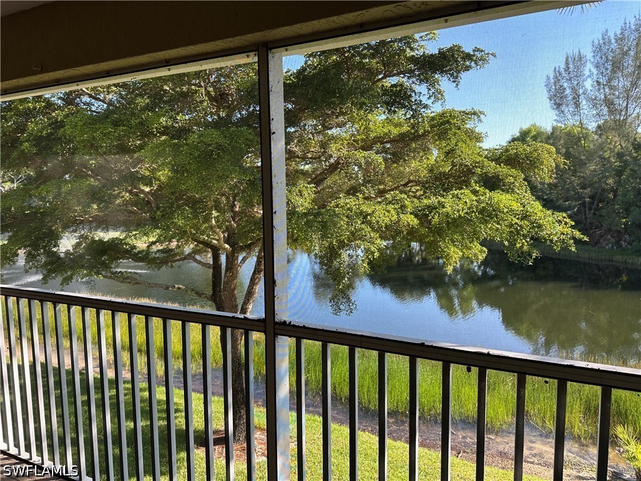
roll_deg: +0.5
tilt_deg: -6.3
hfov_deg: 71.6
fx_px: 444
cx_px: 320
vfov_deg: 56.8
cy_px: 240
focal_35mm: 24
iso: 80
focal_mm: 6.86
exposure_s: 1/442
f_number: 1.78
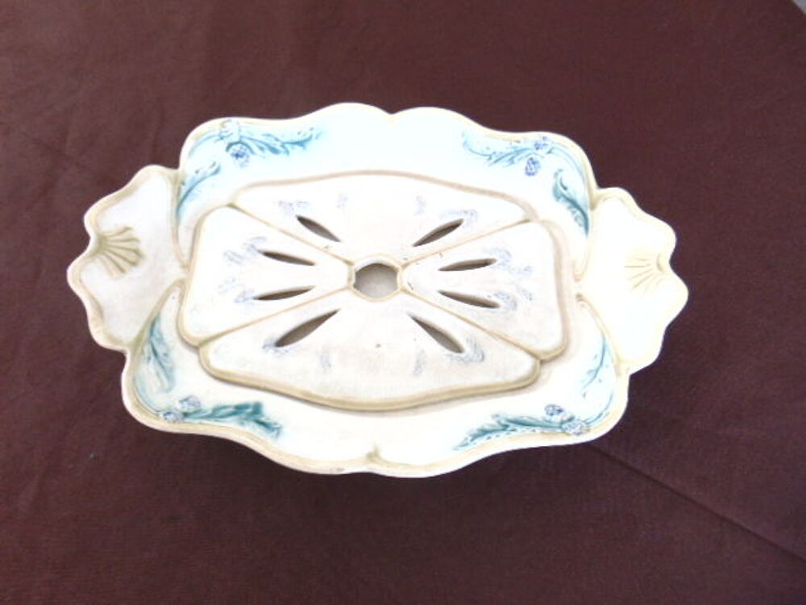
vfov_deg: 54.9
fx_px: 582
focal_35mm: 25
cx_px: 403
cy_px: 302
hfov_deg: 69.4
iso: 200
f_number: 3
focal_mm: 4.5
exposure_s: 1/30
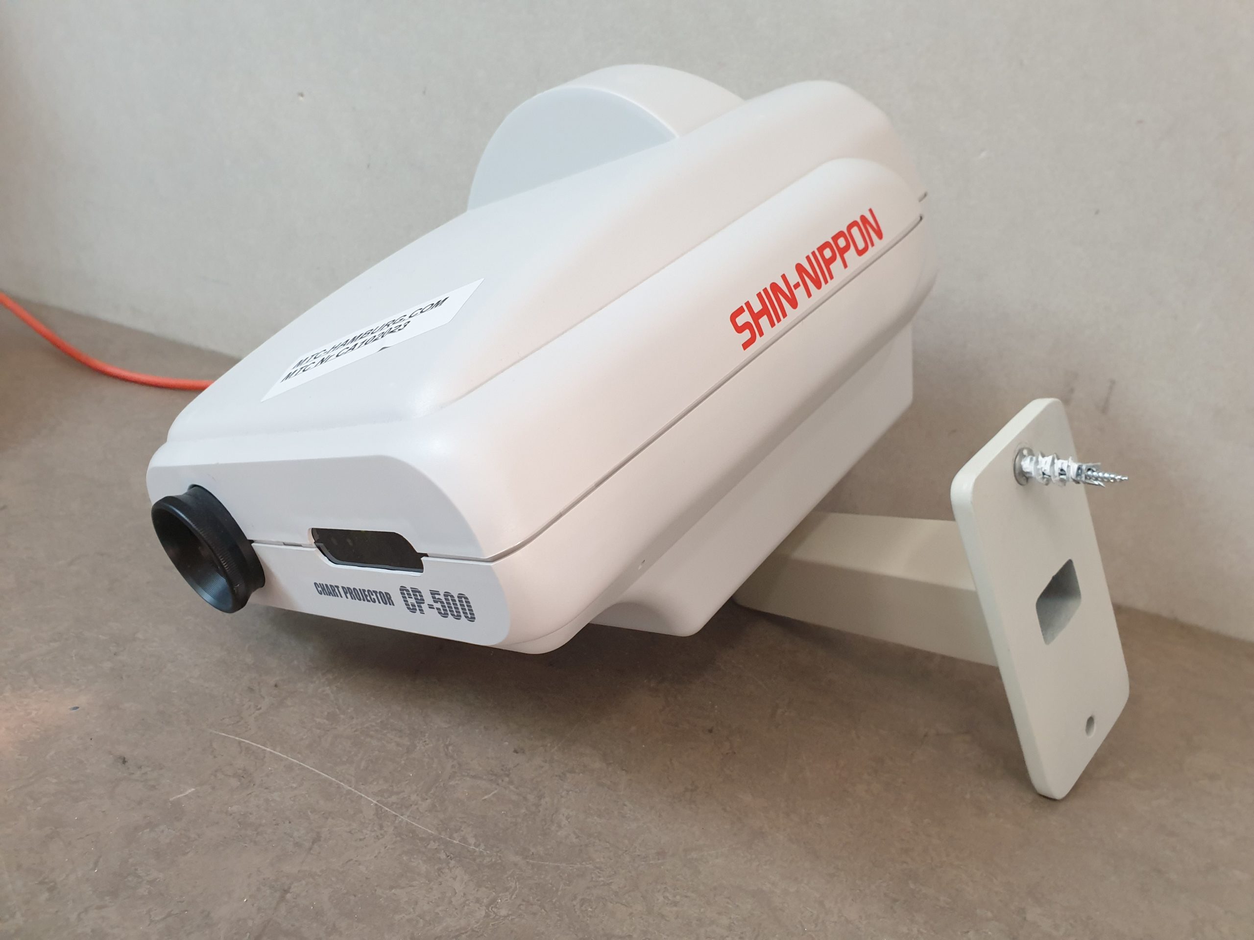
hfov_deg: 67.3
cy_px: 470
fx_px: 942
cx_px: 627
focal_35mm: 26
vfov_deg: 53.1
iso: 320
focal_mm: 4.3
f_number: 2.4
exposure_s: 1/50
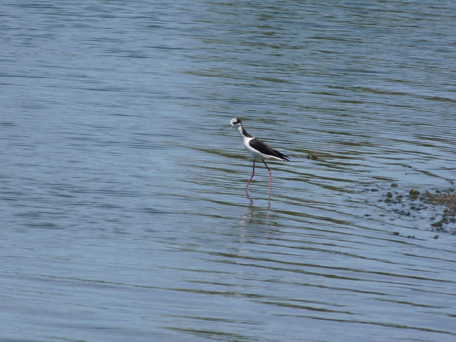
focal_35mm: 686
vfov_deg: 2.2
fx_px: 9037
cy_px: 171
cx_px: 228
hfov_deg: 2.9
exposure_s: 1/800
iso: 125
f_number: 6.2
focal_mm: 121.8
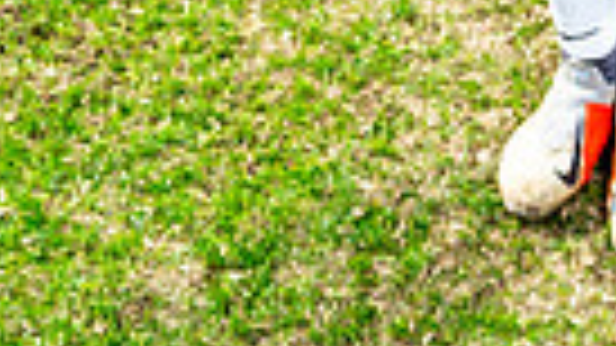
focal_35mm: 134
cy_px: -571
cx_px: 620
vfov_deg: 8.1
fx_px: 2188
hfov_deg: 15.7
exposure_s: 1/125
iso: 100
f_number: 5.6
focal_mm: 39
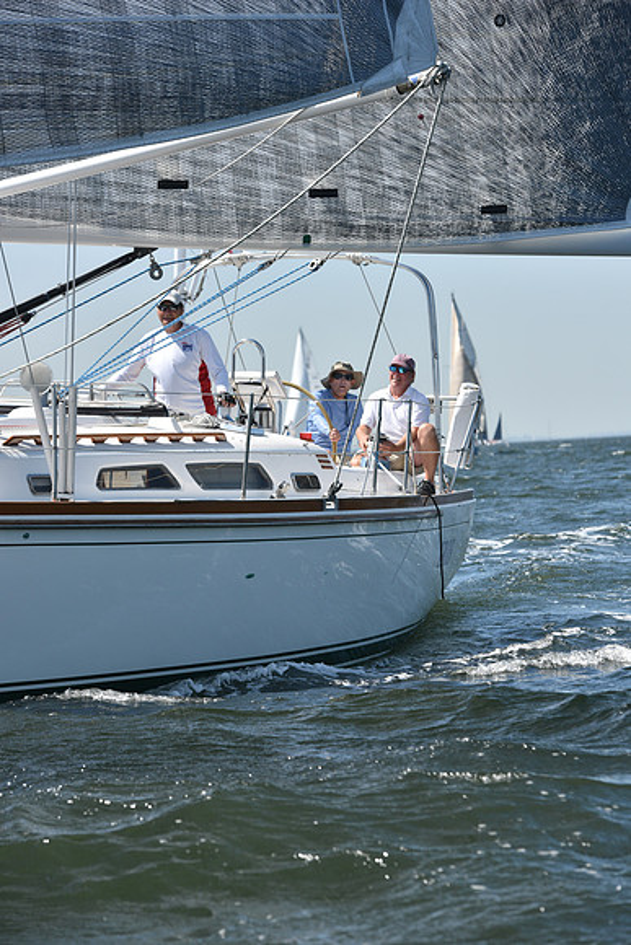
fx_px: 3547
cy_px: 472
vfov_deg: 15.2
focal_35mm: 135
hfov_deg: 10.2
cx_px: 316
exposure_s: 1/1250
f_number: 6.3
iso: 250
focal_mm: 135
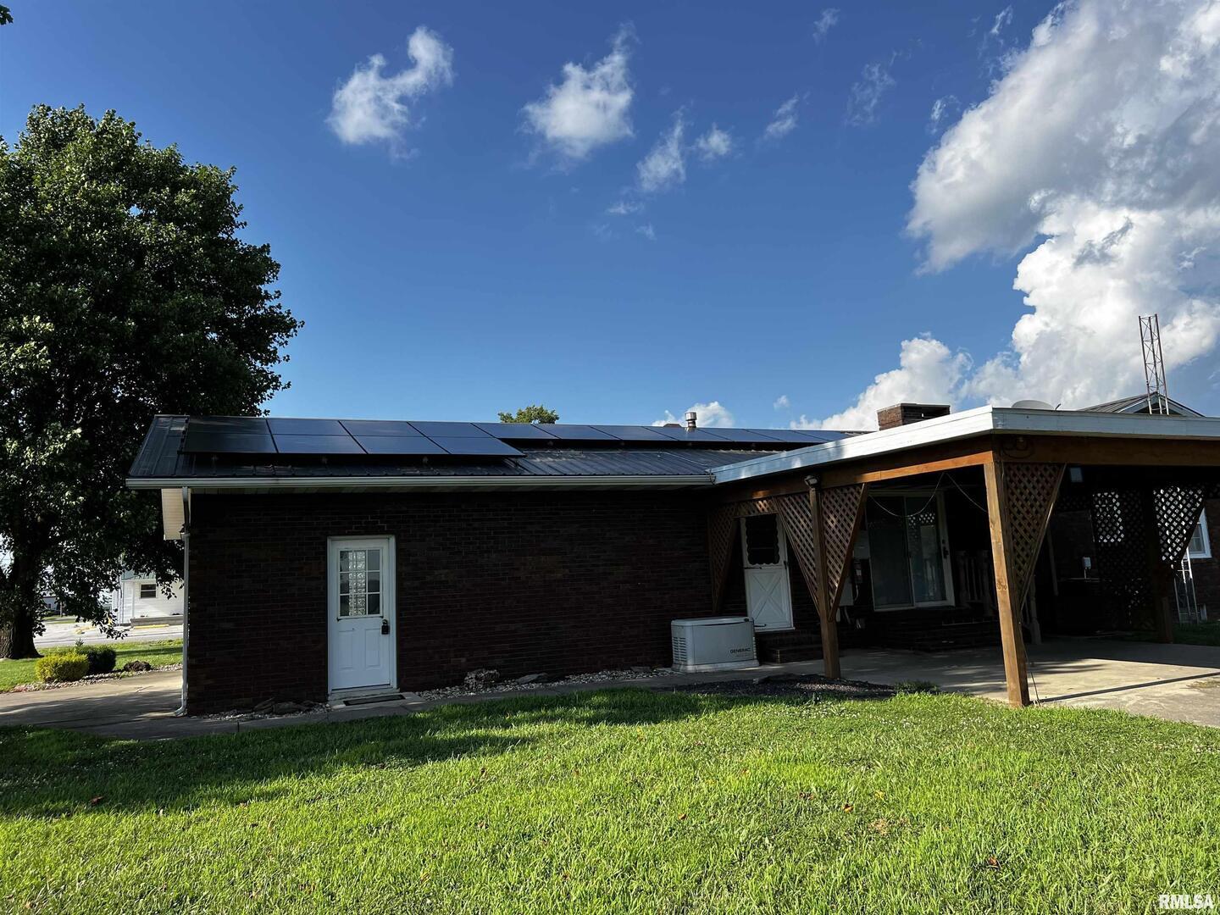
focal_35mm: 26
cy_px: 458
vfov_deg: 53.1
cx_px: 610
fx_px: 916
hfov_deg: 67.3
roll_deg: +4.2
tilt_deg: +9.8
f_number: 1.5
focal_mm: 5.7
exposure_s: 1/3356
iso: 50
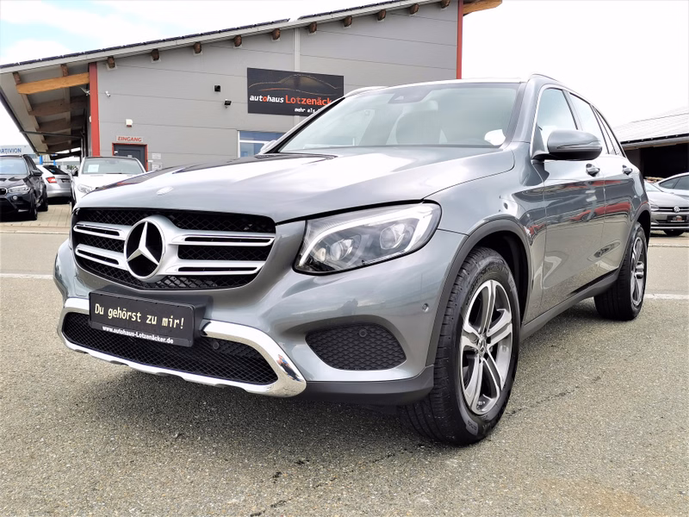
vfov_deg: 42.9
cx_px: 344
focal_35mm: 33
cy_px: 258
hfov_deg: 55.4
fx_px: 657
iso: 50
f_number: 1.8
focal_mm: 5.58
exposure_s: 1/876
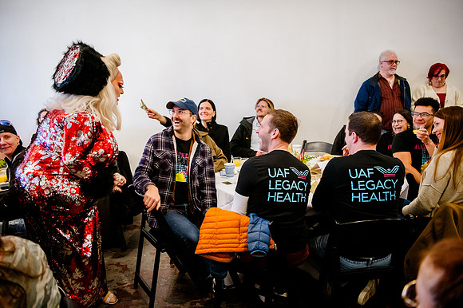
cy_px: 154
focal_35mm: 32
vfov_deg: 41.1
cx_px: 232
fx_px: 411
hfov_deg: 58.7
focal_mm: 32
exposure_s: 1/80
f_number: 2.8
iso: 6400
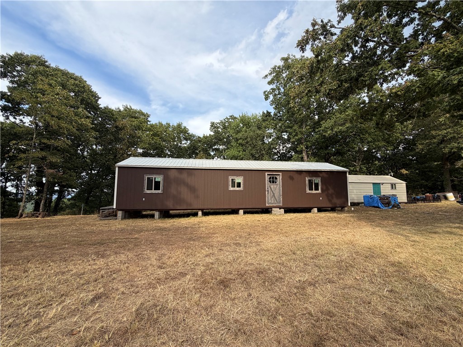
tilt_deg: +5.4
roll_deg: -0.9
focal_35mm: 14
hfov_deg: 102.1
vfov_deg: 85.7
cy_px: 174
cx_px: 232
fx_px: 187
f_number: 2.2
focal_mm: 2.22
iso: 40
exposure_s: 1/535
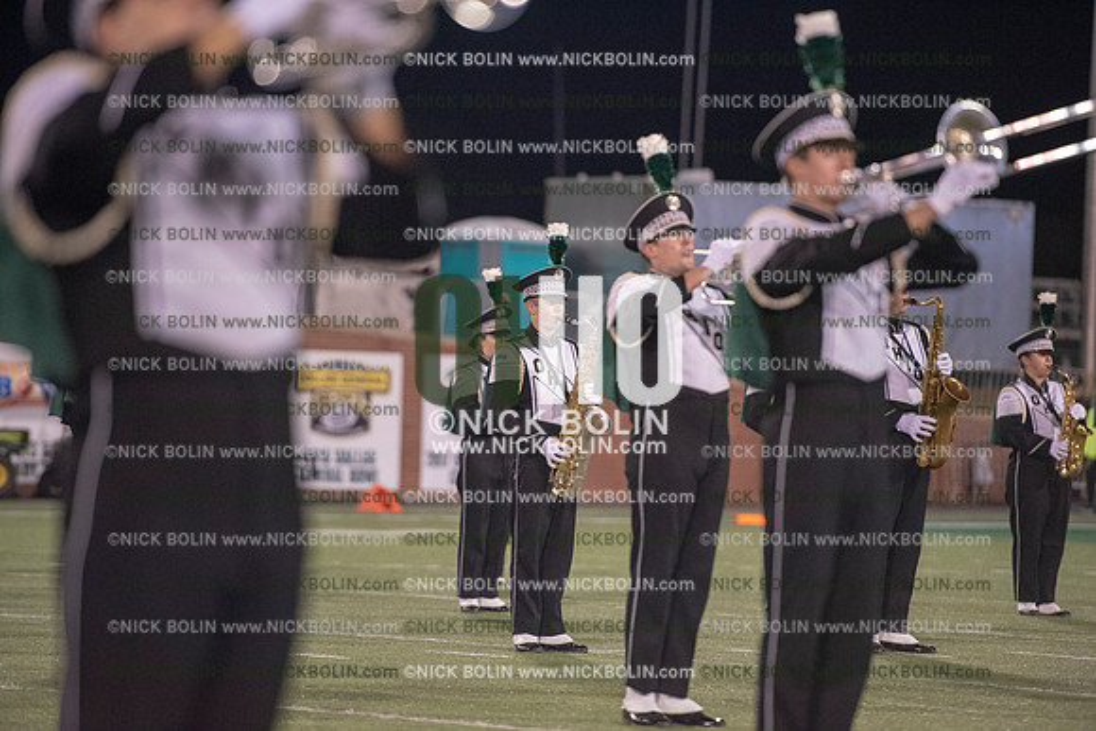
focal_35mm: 200
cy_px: 366
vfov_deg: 6.9
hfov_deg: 10.3
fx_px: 6090
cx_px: 548
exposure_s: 1/1250
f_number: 3.2
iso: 5000
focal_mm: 200
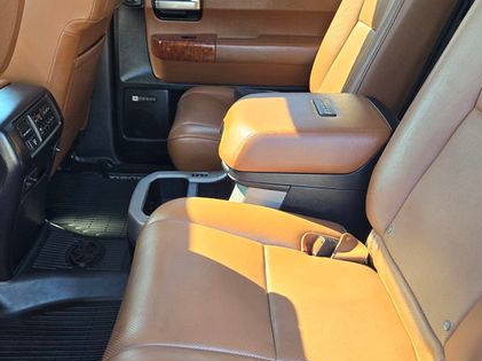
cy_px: 229
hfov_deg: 52.6
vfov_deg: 40.3
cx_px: 221
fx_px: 487
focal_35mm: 35
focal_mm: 5.4
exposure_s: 1/180
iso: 160
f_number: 1.8
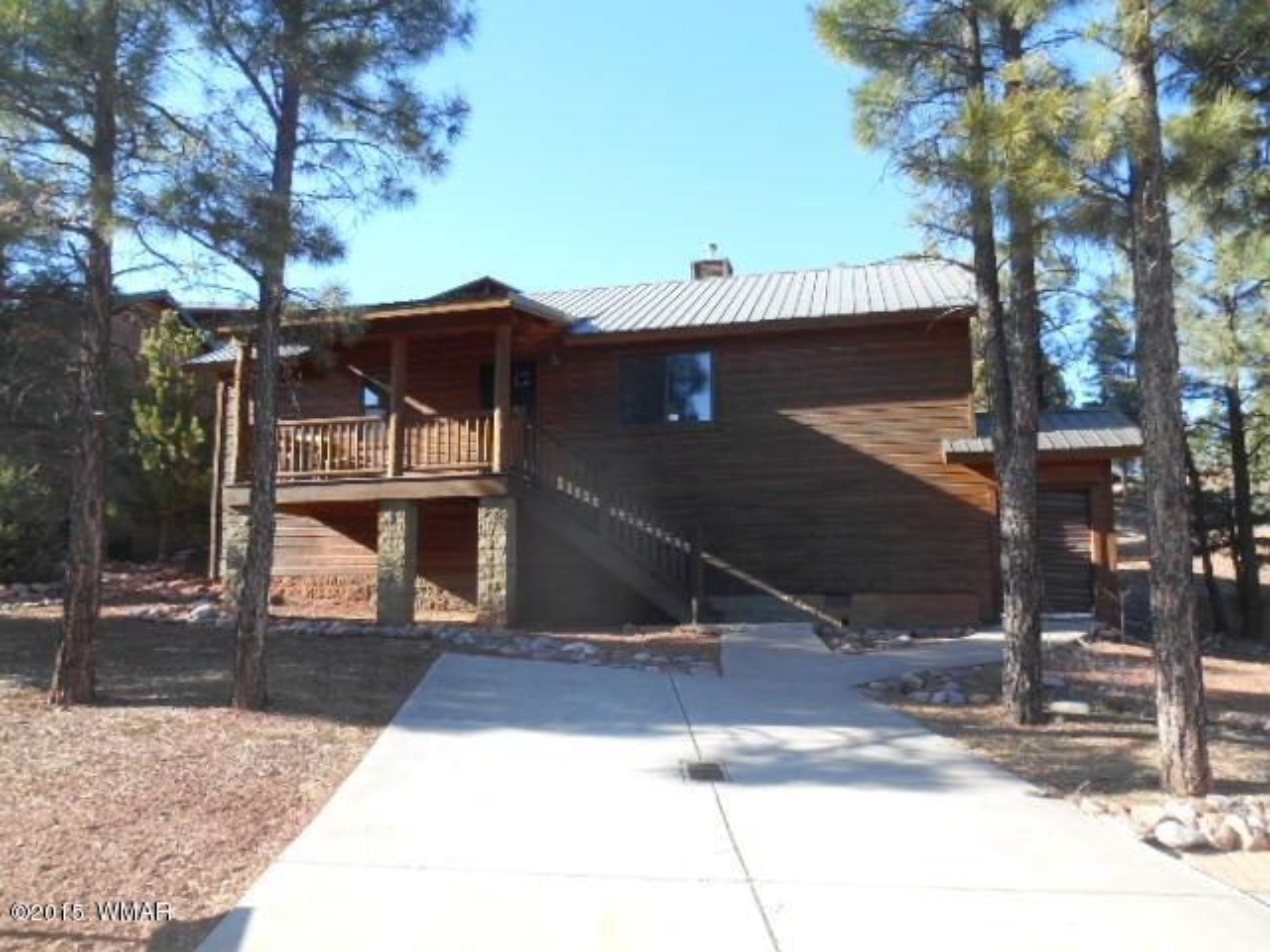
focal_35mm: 26
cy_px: 476
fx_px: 954
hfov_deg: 67.3
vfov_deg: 53.1
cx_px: 635
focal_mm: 4.7
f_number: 3.4
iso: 80
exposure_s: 1/200
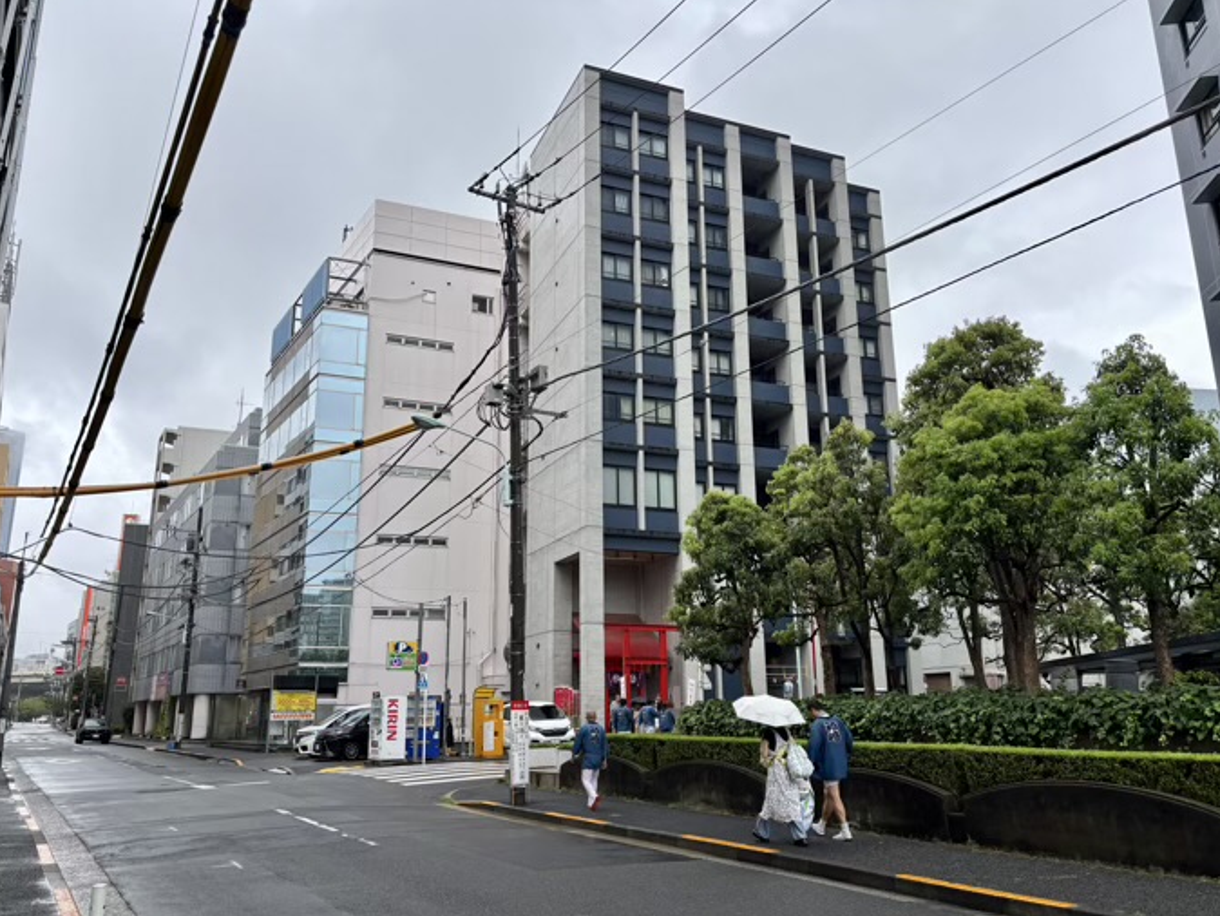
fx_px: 952
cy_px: 466
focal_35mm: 27
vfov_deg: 51.4
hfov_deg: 65.3
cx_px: 592
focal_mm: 5.96
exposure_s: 1/918
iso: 50
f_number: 1.6
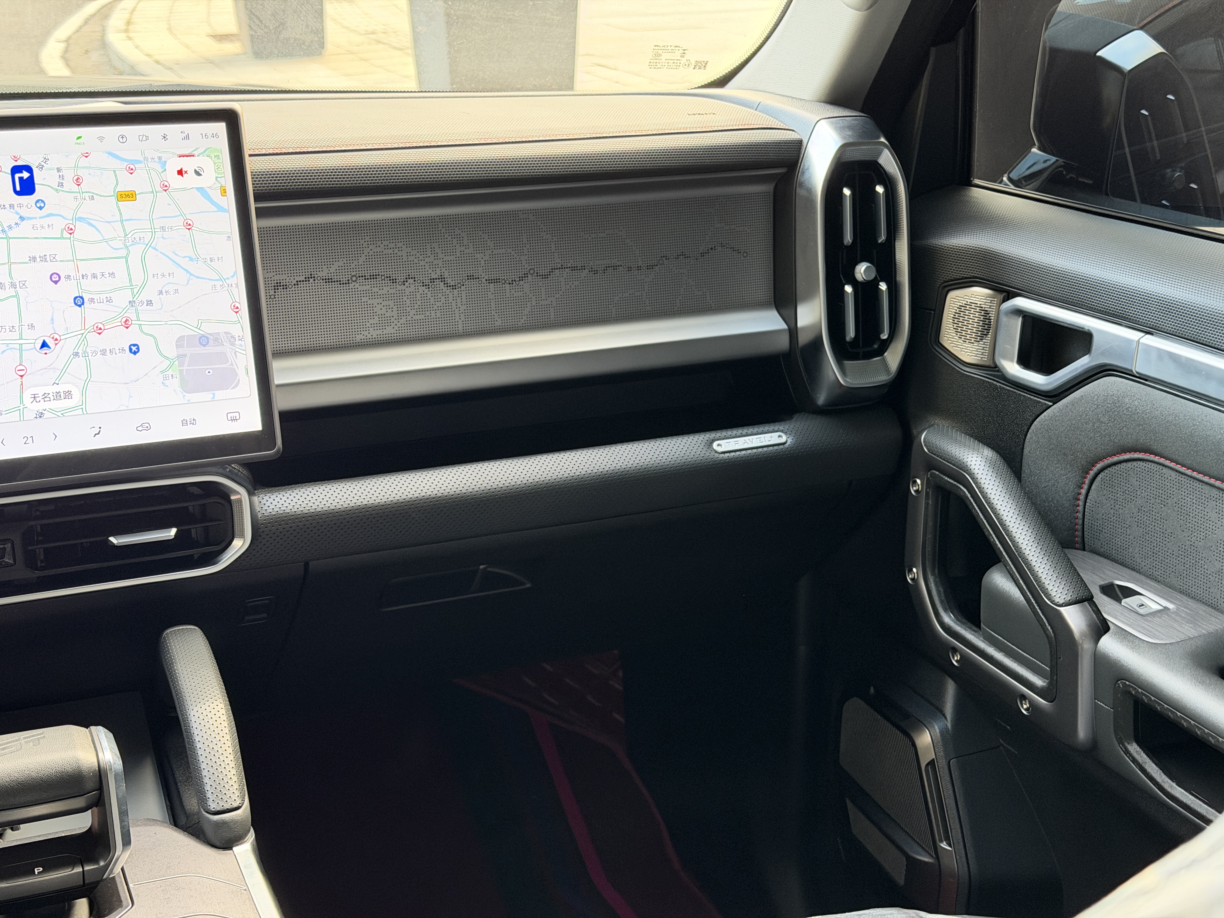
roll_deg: +0.2
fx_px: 1697
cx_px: 612
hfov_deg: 39.7
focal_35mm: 48
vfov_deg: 30.3
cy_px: 459
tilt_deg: -19.8
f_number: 1.78
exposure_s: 1/40
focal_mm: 6.76
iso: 320
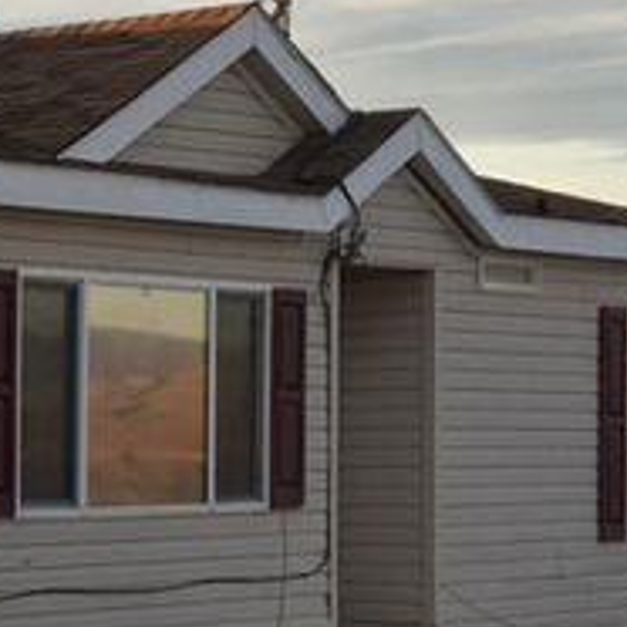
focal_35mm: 141
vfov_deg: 12.3
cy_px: 499
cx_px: -644
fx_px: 2889
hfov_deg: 11.2
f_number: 2.2
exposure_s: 1/256
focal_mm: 4.15
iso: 25
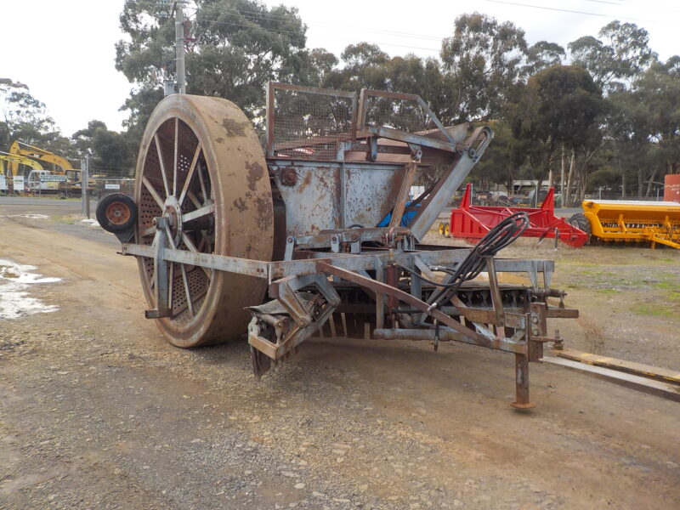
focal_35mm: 30
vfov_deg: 46.8
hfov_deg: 60.0
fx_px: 589
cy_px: 255
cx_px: 340
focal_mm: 4.1
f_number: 3.3
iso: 125
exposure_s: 1/160
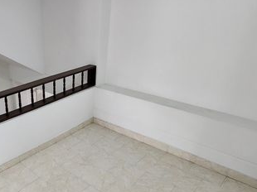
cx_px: 43
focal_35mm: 28
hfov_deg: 57.5
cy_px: 111
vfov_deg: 49.5
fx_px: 208
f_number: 2.2
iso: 250
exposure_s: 1/60
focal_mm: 2.2
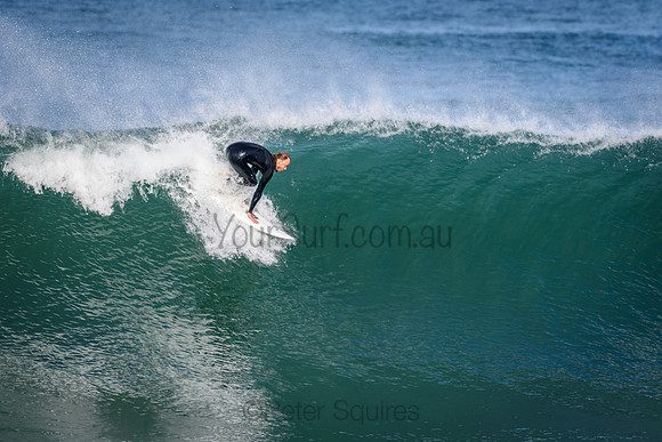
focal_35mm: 675
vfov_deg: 2.0
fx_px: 12415
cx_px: 331
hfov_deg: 3.1
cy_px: 221
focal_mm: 450
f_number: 5.6
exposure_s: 1/2000
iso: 400
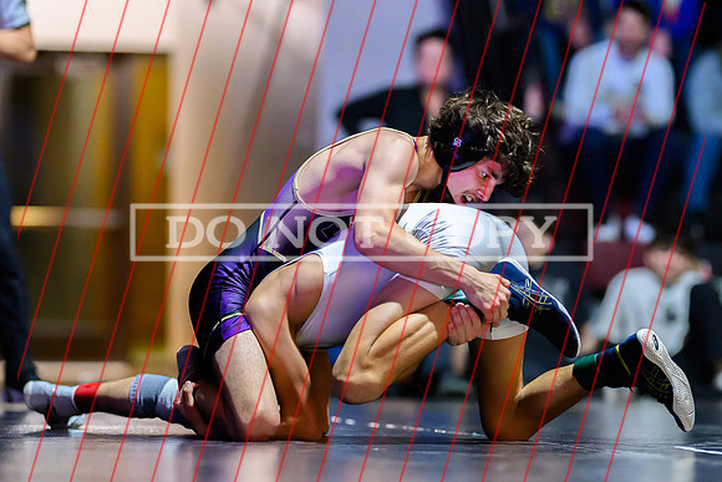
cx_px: 405
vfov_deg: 7.5
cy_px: 279
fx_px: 3684
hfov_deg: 11.2
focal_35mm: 184
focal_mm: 135
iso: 8000
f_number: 1.8
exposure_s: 1/640
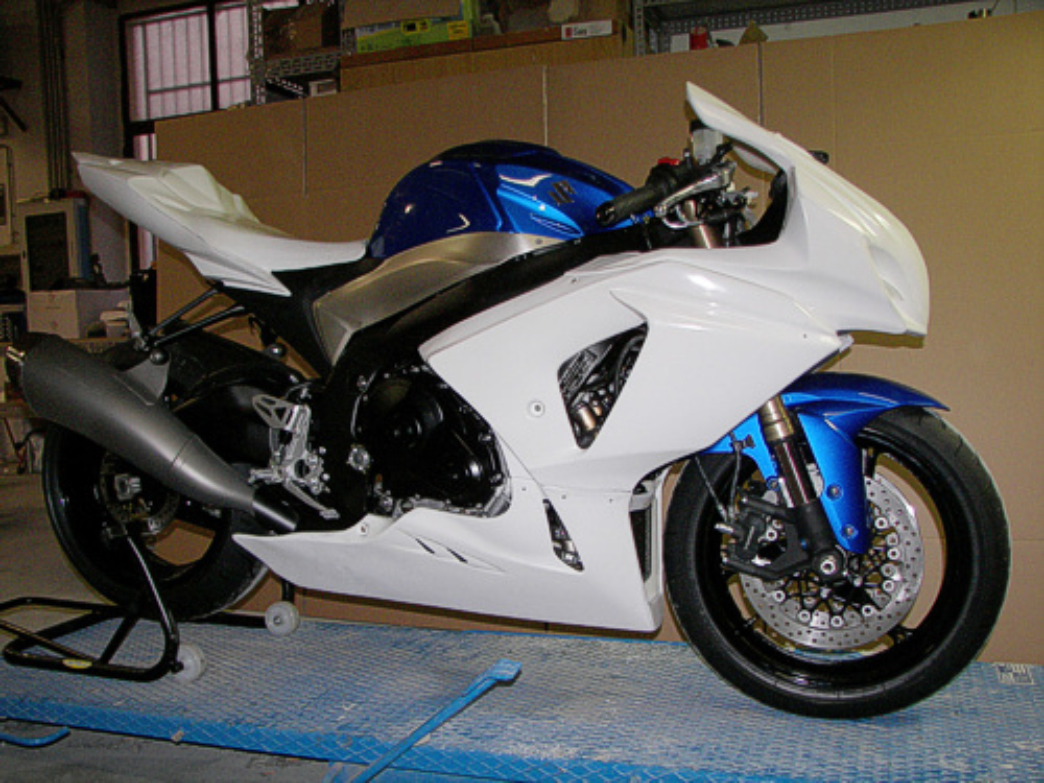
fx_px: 1086
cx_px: 522
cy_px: 392
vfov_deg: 39.7
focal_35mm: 36
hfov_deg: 51.4
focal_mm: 6
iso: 100
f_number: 2.8
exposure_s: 1/30
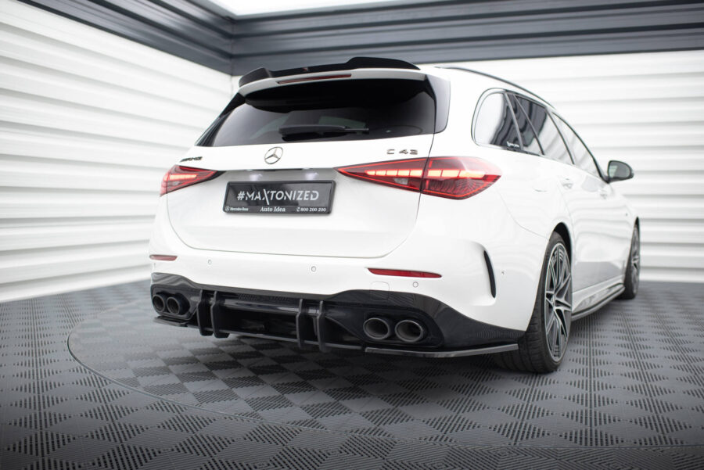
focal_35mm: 35
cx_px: 352
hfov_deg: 54.4
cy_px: 235
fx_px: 685
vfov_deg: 37.9
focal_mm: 35
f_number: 2.5
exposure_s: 1/160
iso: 500
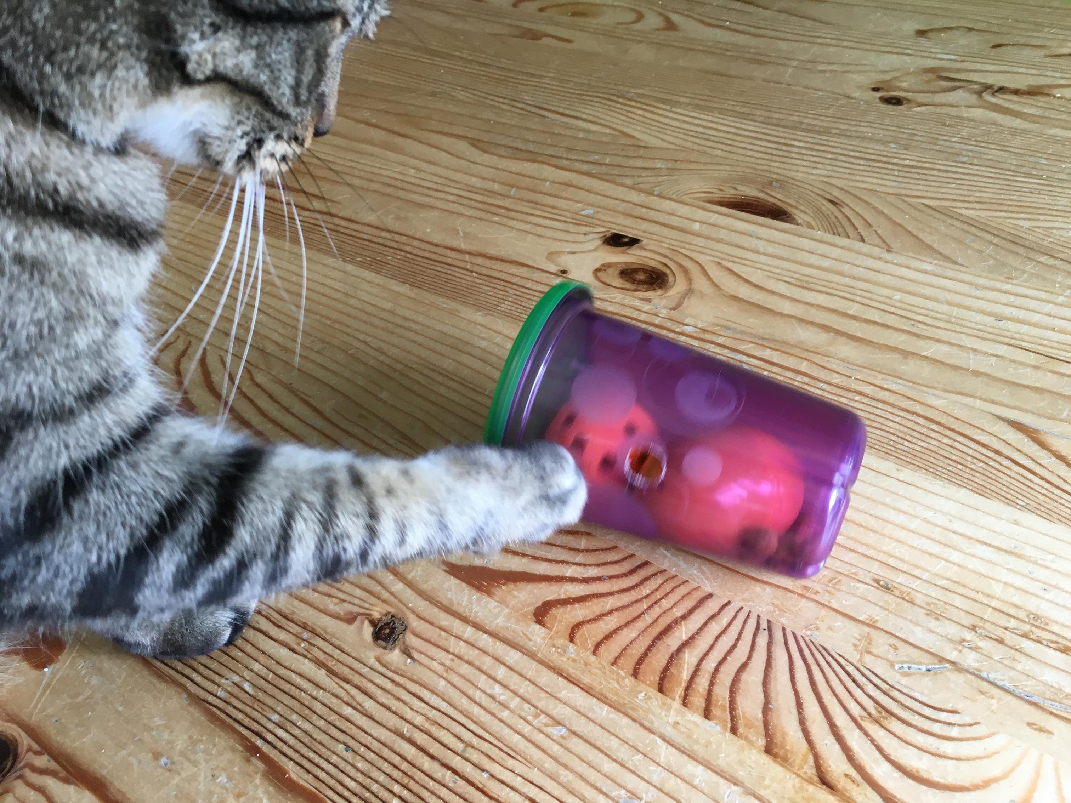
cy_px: 402
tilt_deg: -45.8
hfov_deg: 61.7
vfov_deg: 48.2
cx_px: 536
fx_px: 897
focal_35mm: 29
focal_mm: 4.15
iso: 64
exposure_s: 1/30
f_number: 2.2
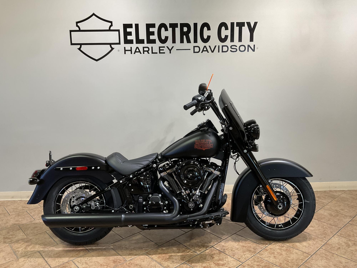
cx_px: 178
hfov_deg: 61.7
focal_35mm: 29
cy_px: 134
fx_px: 299
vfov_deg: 48.2
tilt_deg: -10.9
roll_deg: +1.3
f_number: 1.8
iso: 64
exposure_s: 1/60
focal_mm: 3
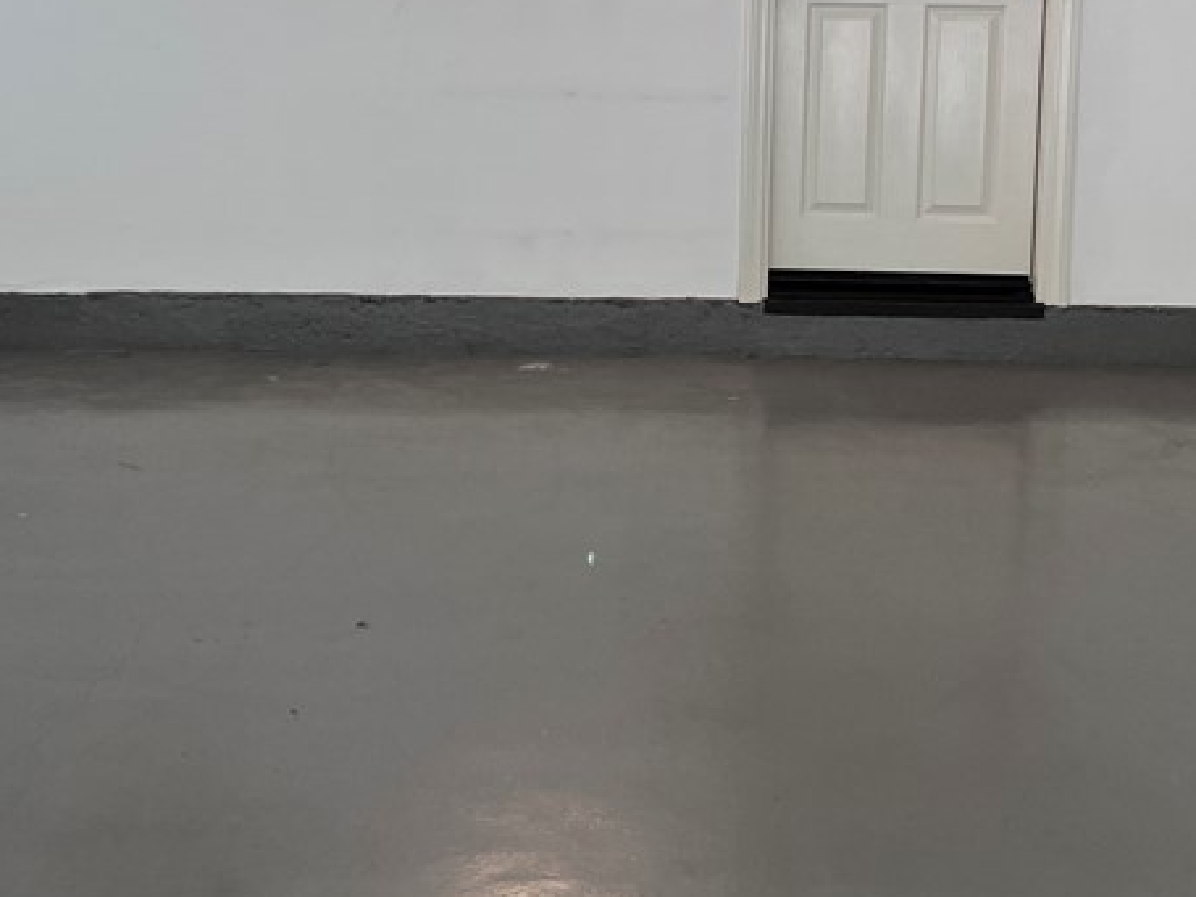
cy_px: 92
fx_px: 2176
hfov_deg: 30.7
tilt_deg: -8.1
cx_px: 581
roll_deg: -0.6
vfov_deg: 22.7
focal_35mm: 63
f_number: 1.8
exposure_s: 1/120
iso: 80
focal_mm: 3.99
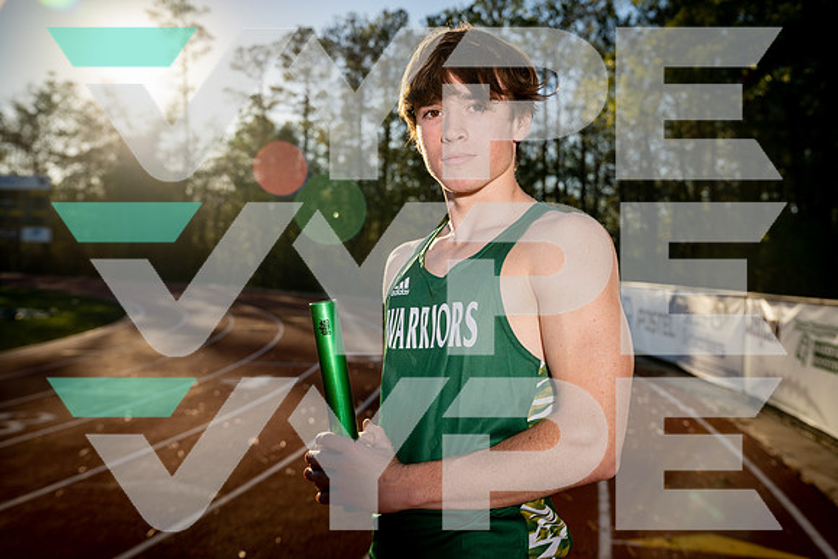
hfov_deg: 50.7
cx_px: 419
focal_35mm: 38
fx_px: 885
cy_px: 280
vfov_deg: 35.1
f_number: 4.5
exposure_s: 1/1000
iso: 100
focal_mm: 38
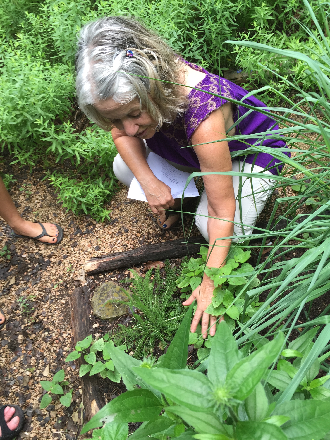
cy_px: 220
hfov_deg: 48.2
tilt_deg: -52.6
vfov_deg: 61.7
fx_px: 369
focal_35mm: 29
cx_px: 165
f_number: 2.2
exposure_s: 1/120
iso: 50
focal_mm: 4.15
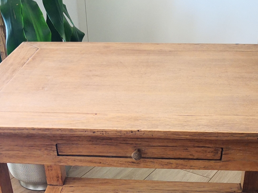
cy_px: 180
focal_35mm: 55
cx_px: 145
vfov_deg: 25.6
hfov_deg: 34.9
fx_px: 410
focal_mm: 3.95
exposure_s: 1/33.3
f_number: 1.6
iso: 200
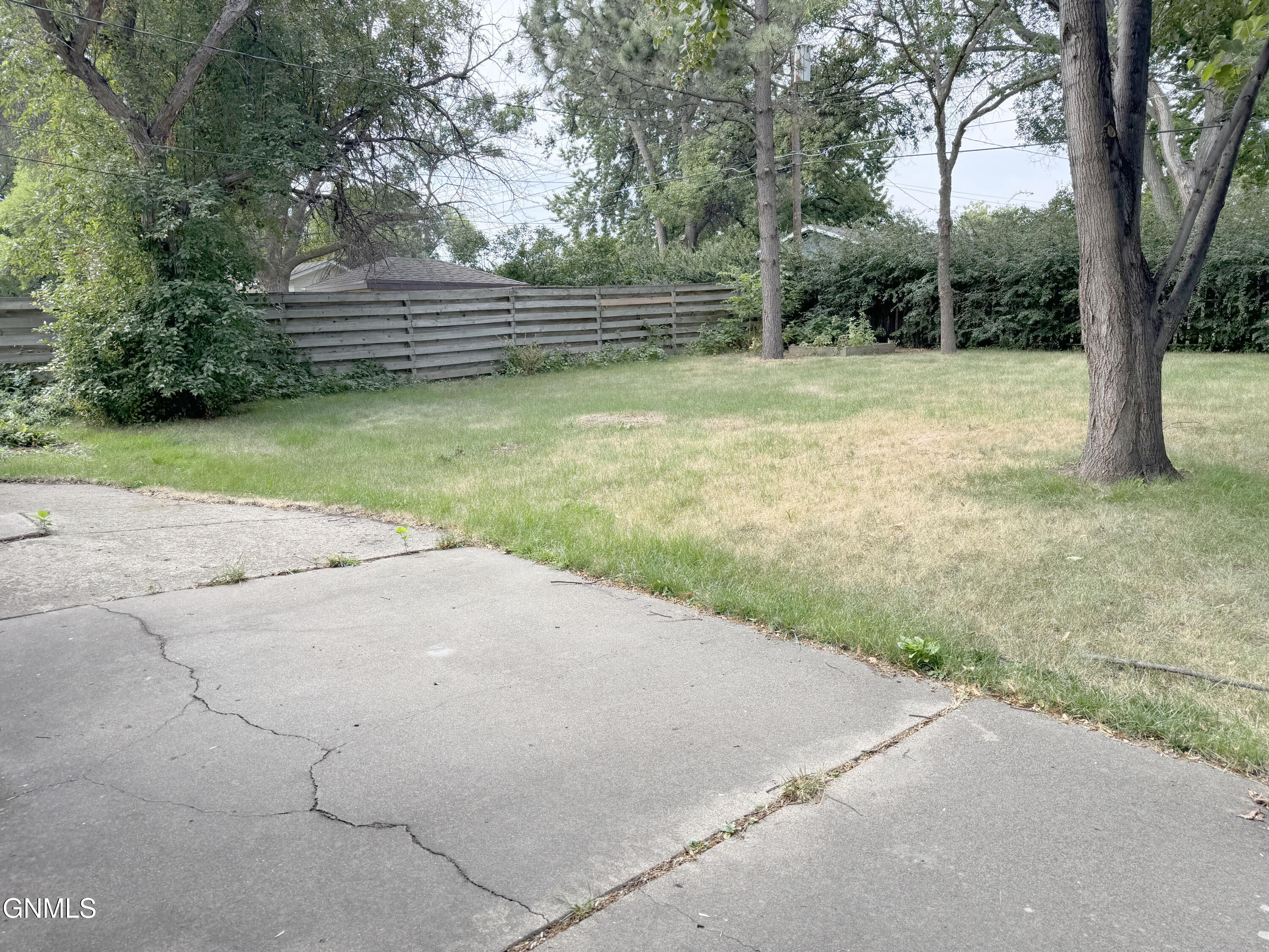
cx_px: 634
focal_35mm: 24
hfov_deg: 71.6
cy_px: 476
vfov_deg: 56.8
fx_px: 880
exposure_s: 1/938
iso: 80
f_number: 1.78
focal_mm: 6.76
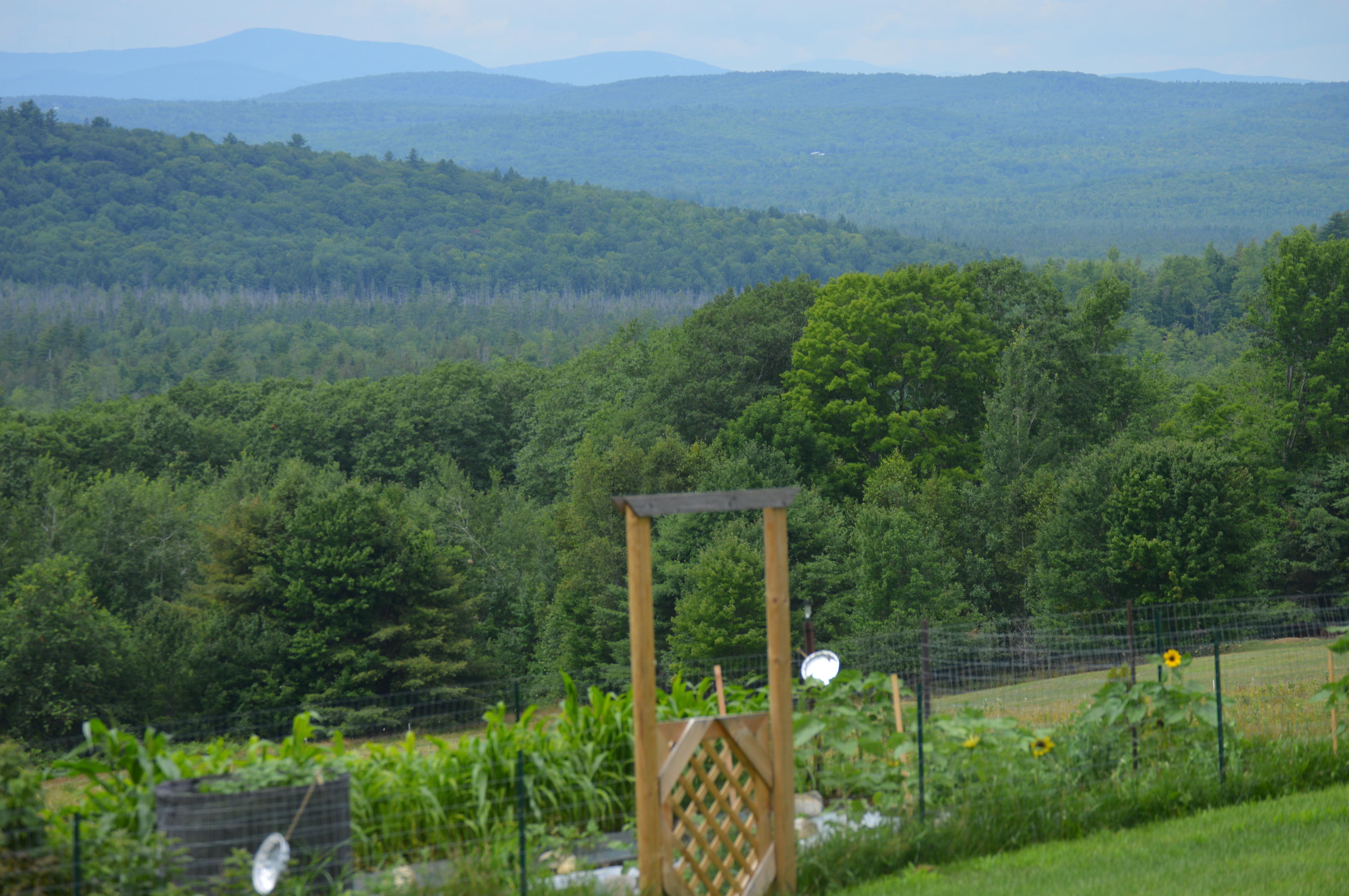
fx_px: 4773
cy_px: 448
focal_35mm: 128
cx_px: 674
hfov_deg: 16.1
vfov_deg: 10.7
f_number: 5.6
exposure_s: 1/500
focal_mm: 85
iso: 100
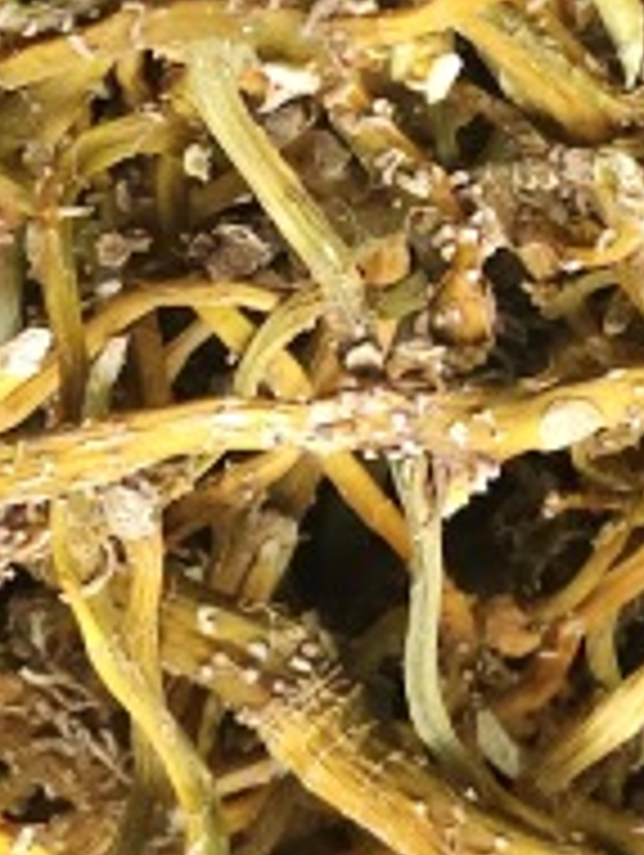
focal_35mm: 129
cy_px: -182
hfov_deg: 11.4
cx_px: 639
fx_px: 3193
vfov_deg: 14.7
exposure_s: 1/250
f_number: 1.7
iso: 800
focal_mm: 6.3
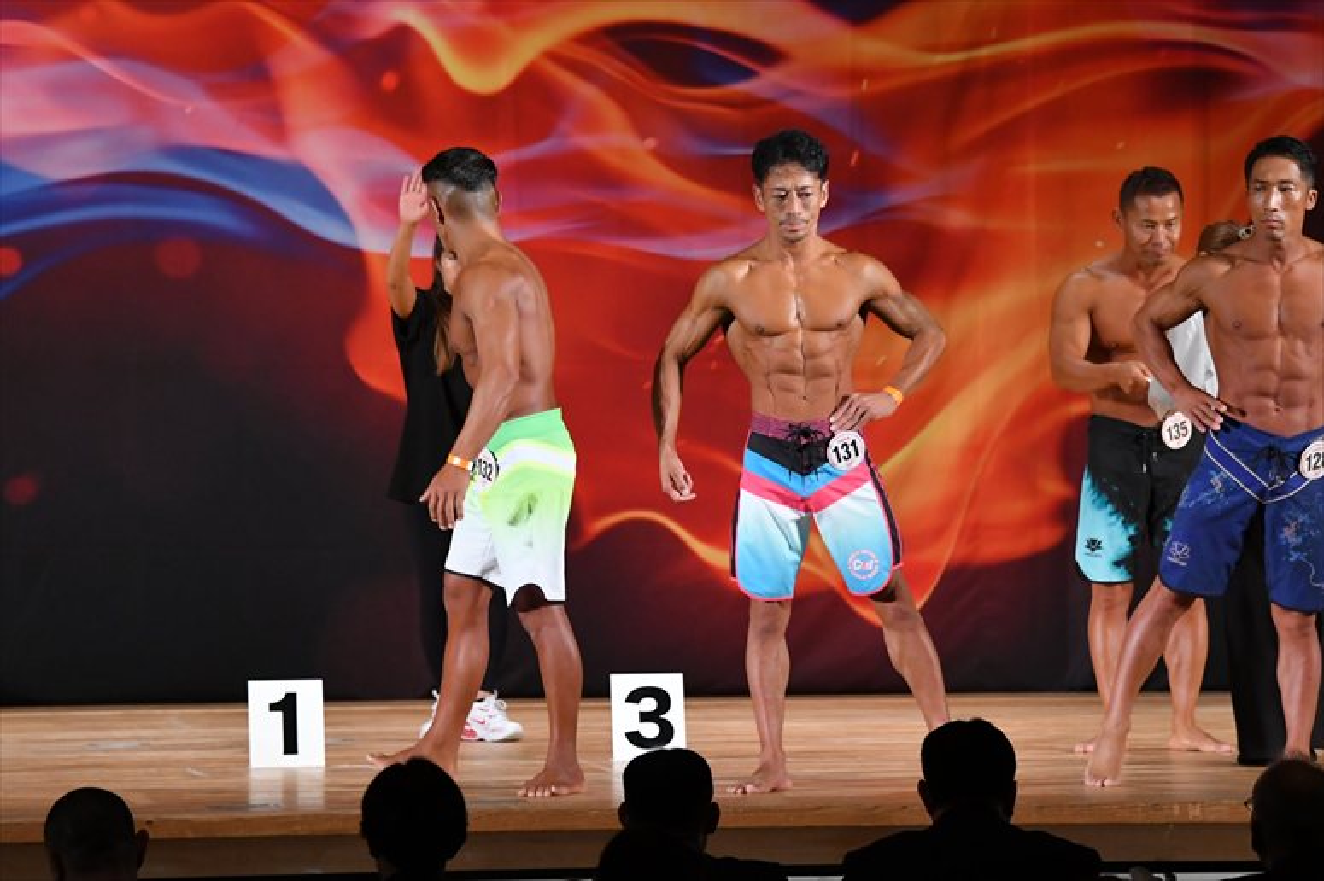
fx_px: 7426
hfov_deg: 10.2
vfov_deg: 6.8
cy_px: 440
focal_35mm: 202
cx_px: 662
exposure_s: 1/400
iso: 3200
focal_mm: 135
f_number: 5.6
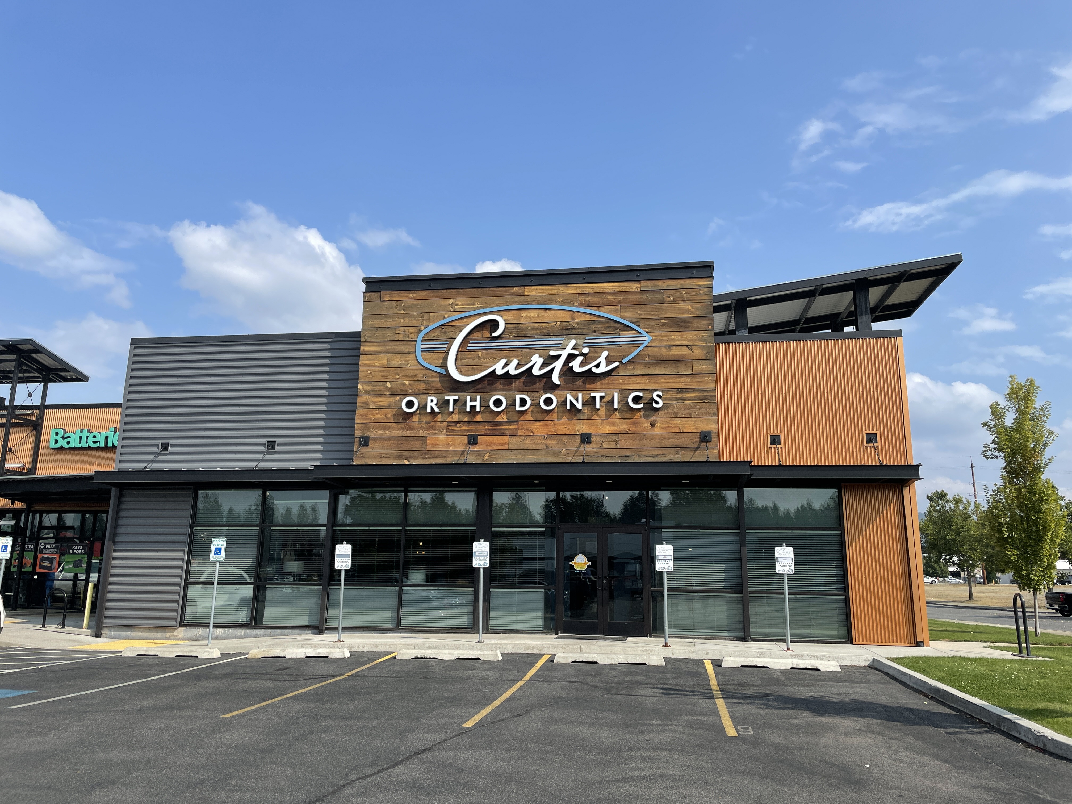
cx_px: 536
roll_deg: -0.6
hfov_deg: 67.3
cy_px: 402
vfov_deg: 53.1
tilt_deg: +12.0
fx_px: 805
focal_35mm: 26
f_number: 1.6
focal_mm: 4.2
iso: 32
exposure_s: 1/3401
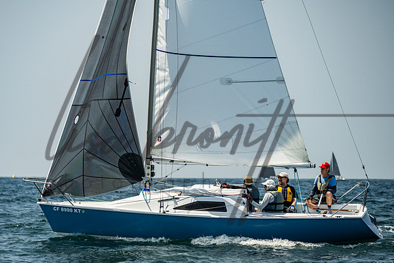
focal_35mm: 265
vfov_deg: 5.2
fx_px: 2900
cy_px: 154
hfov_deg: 7.8
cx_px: 166
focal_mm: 200
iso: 320
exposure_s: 1/800
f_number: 6.3
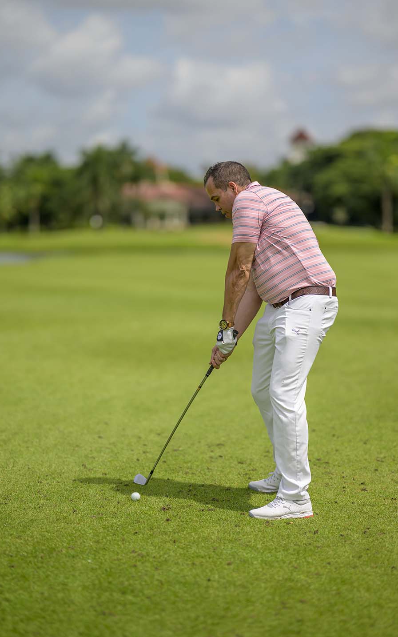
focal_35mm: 87
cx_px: 195
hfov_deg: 15.0
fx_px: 1510
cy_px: 319
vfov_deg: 23.8
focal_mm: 85
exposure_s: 1/20000
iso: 180
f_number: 1.2
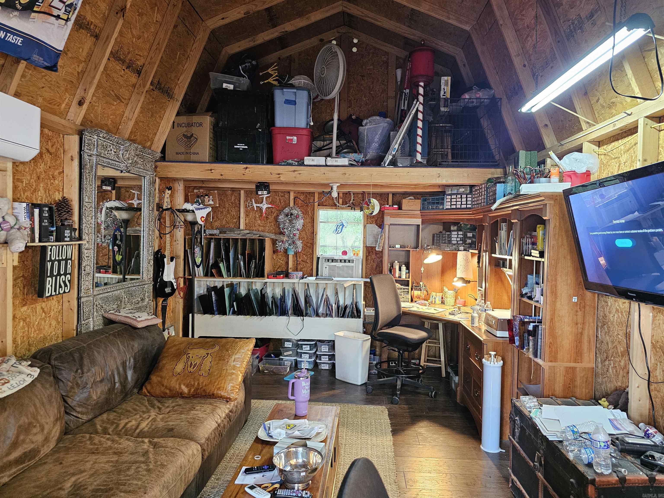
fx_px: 441
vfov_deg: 58.9
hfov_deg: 73.9
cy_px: 249
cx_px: 332
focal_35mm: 23
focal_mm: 6.3
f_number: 1.7
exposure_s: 1/60
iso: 640
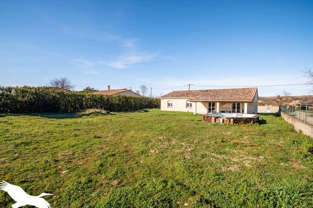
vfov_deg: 73.7
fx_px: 139
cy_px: 106
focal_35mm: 16
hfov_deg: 96.7
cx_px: 156
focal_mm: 10
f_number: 5.6
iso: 200
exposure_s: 1/1000
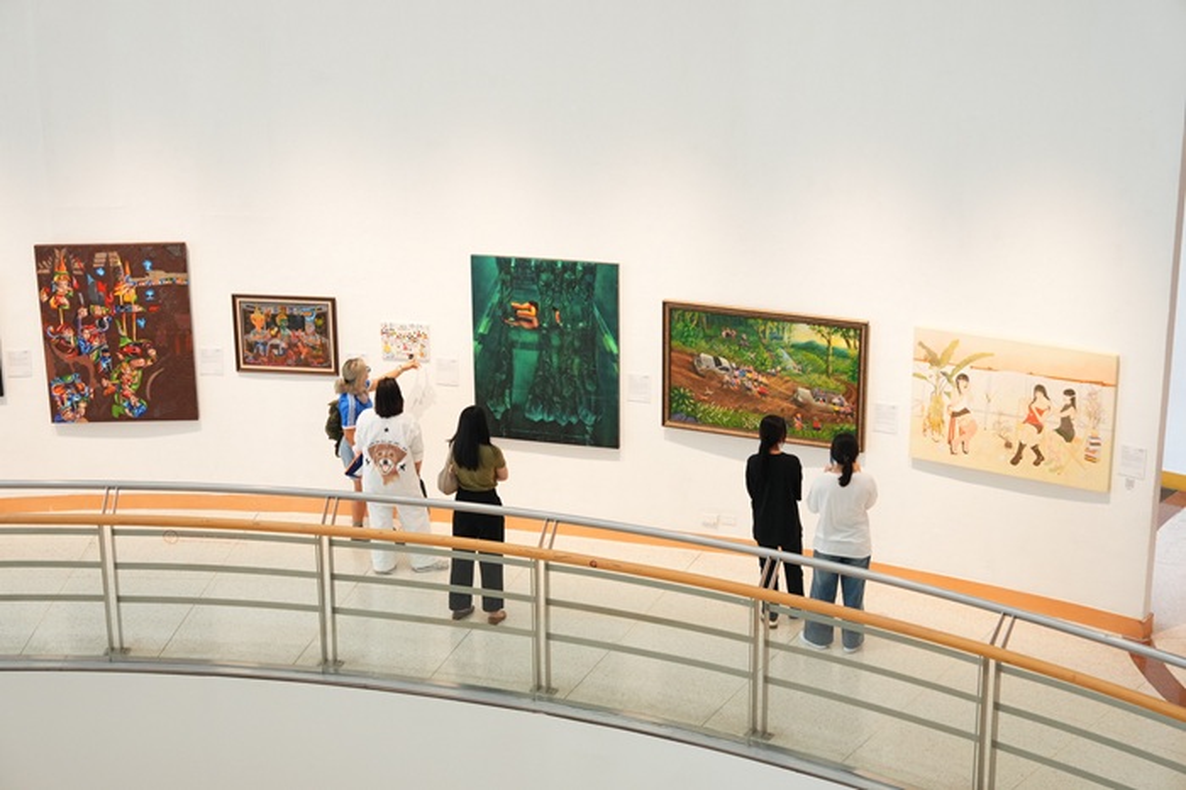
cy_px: 395
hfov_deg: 33.9
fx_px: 1943
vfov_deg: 23.0
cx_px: 593
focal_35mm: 59
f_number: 5
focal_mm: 59
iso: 1600
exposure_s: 1/125
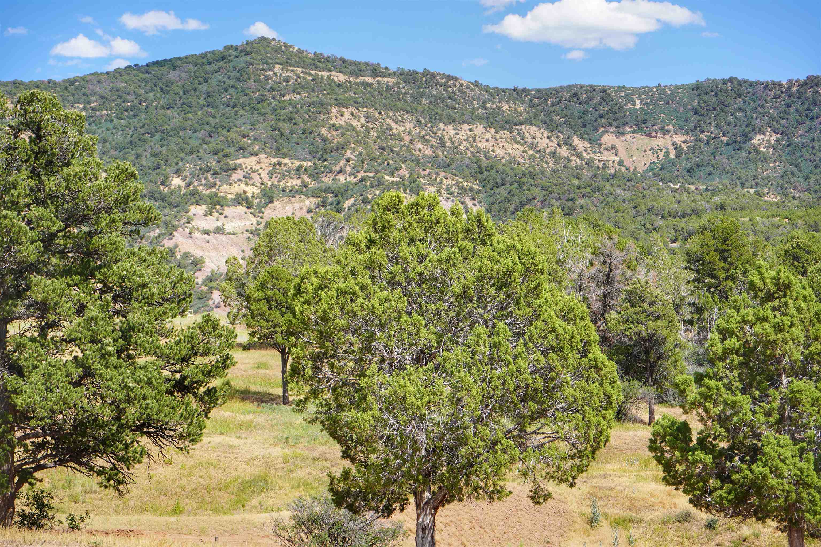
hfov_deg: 28.8
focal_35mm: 70
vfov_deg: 19.5
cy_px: 274
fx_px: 1596
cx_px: 410
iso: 100
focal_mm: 70
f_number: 9
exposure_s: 1/125
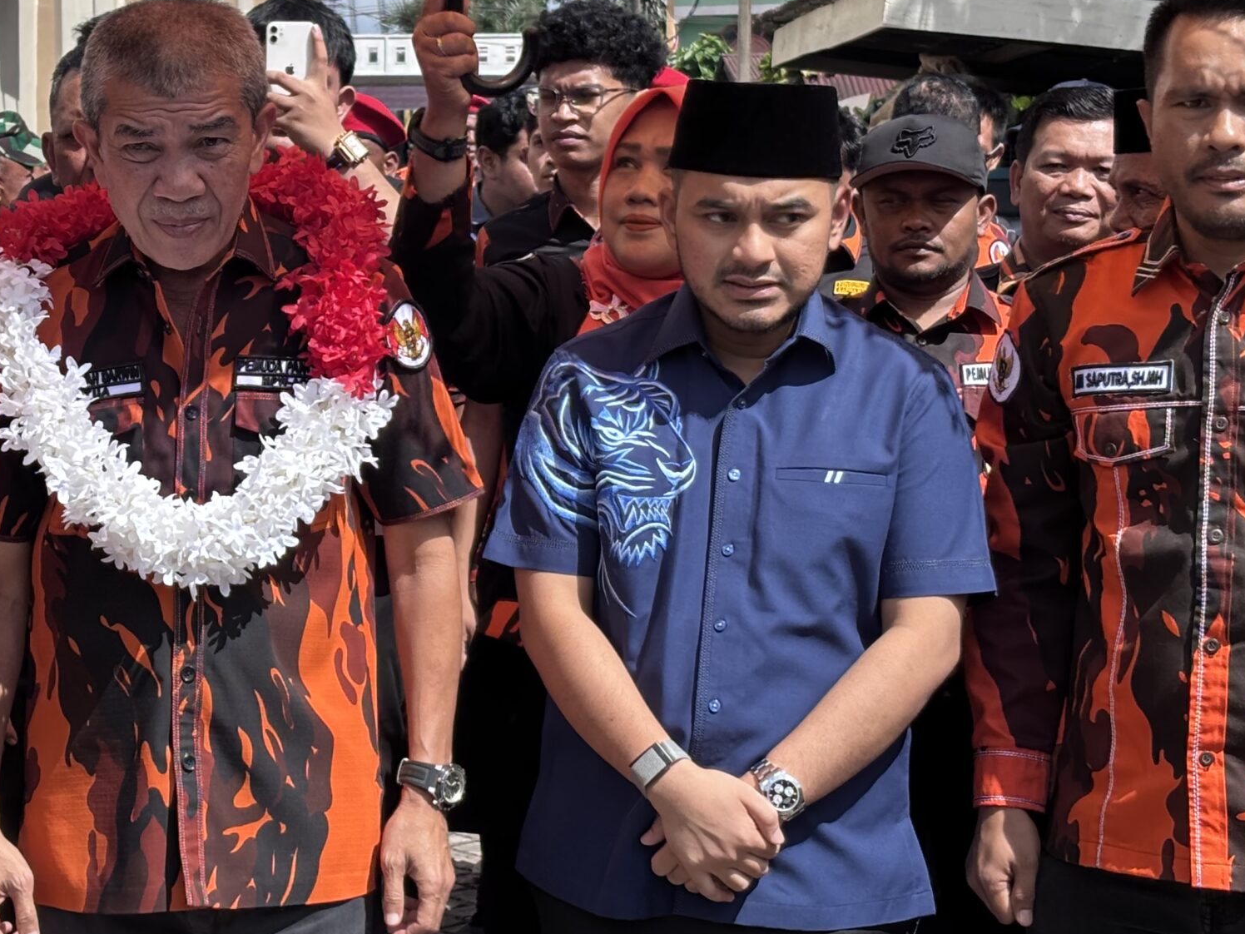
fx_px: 3201
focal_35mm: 89
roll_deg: -0.7
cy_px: 320
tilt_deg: +0.1
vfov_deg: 16.6
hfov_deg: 21.8
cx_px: 325
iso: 32
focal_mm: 5.96
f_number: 1.6
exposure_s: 1/1616
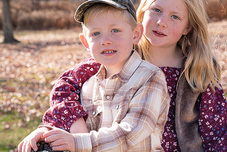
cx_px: 121
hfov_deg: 15.2
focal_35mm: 135
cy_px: 73
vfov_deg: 10.2
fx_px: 852
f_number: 8
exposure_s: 1/250
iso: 250
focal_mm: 85
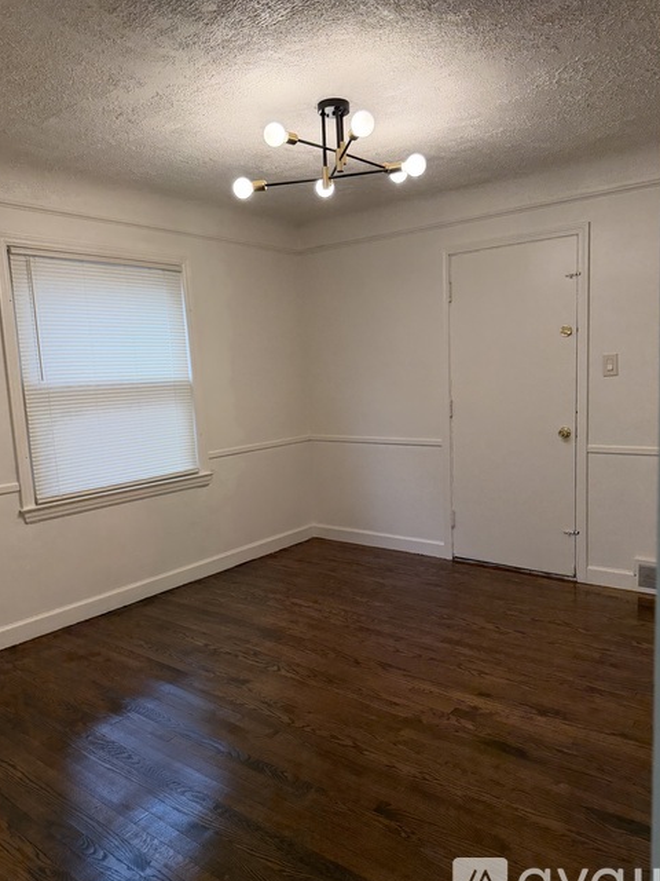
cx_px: 331
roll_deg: +2.8
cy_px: 454
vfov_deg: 69.4
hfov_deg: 54.9
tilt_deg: -7.3
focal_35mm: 25
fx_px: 636
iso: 320
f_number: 1.78
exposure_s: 1/120
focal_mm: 6.76
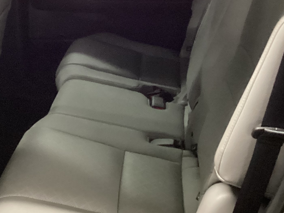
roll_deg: +2.3
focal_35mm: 72
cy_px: 37
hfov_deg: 26.9
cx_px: 97
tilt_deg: -19.1
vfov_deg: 20.2
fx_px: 591
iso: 640
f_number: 2.4
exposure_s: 1/25
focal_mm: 3.3
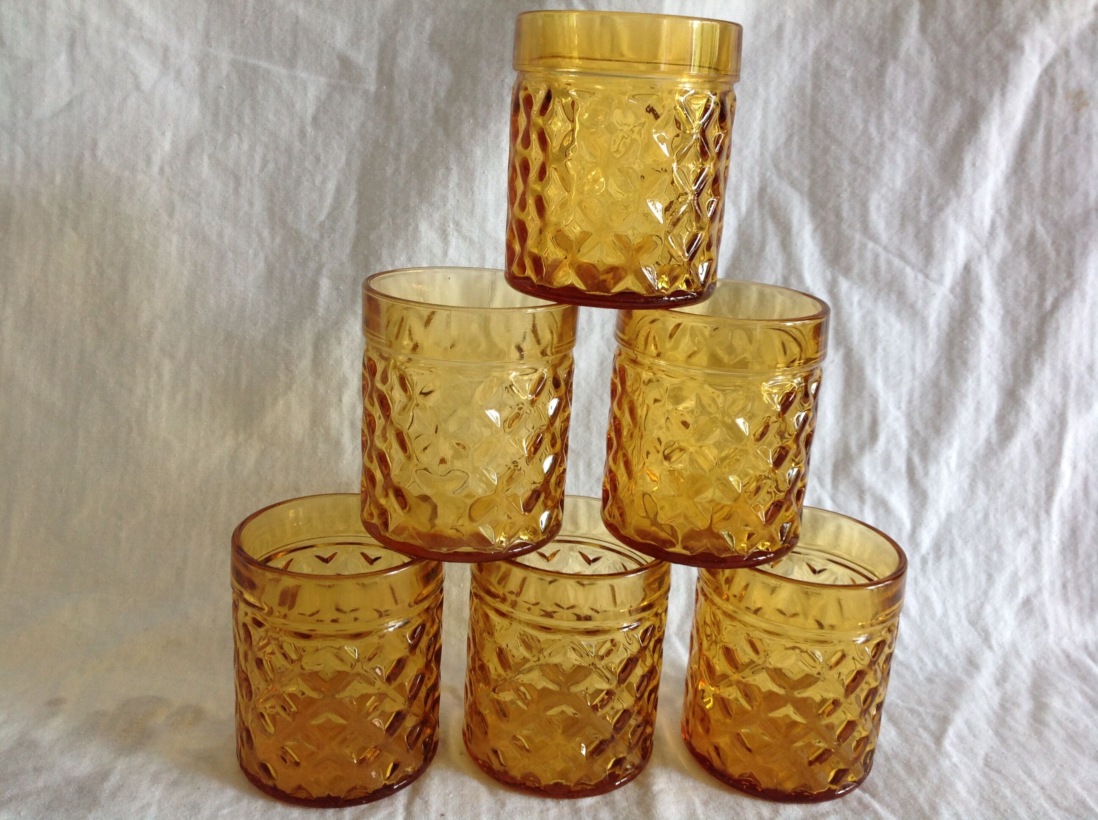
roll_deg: -3.7
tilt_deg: -16.7
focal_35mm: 35
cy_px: 410
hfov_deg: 52.7
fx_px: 1109
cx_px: 549
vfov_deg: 40.6
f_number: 2.4
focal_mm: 4.28
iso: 64
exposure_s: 1/40
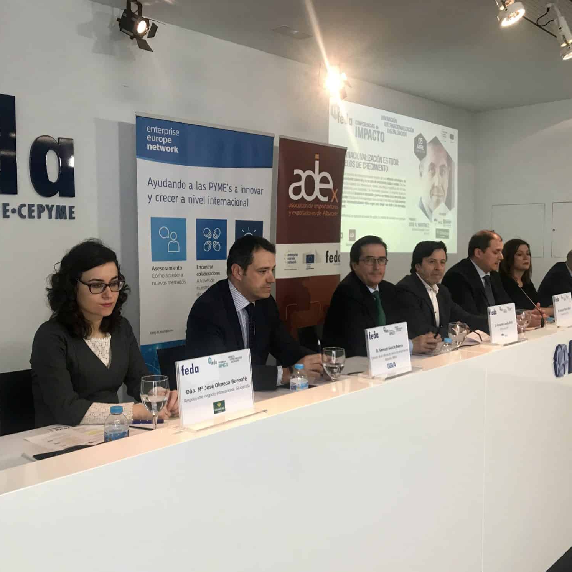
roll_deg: +0.2
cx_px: 244
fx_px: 636
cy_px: 288
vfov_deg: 48.5
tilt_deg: -3.3
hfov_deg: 48.3
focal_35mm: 34
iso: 25
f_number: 1.8
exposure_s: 1/33
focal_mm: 3.99
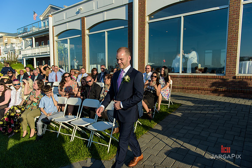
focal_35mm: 24
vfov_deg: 53.2
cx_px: 126
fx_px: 168
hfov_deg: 73.7
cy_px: 84
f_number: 3.2
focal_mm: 24
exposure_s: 1/1600
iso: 200
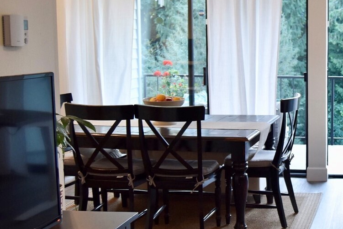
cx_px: 358
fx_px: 581
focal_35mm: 61
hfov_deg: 30.1
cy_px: 114
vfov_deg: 22.3
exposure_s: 1/80
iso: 400
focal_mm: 18
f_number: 4.5
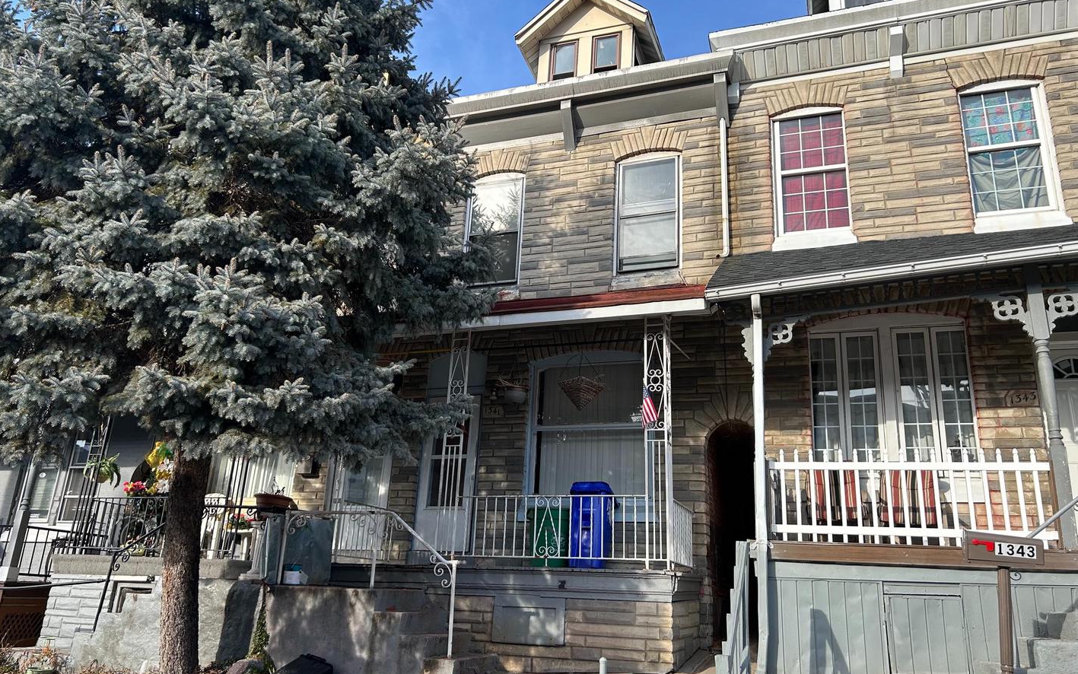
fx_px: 823
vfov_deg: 44.5
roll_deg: -2.4
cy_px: 329
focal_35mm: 28
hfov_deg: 66.5
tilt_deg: +18.8
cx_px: 545
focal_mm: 5.7
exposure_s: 1/1488
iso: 50
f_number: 1.5
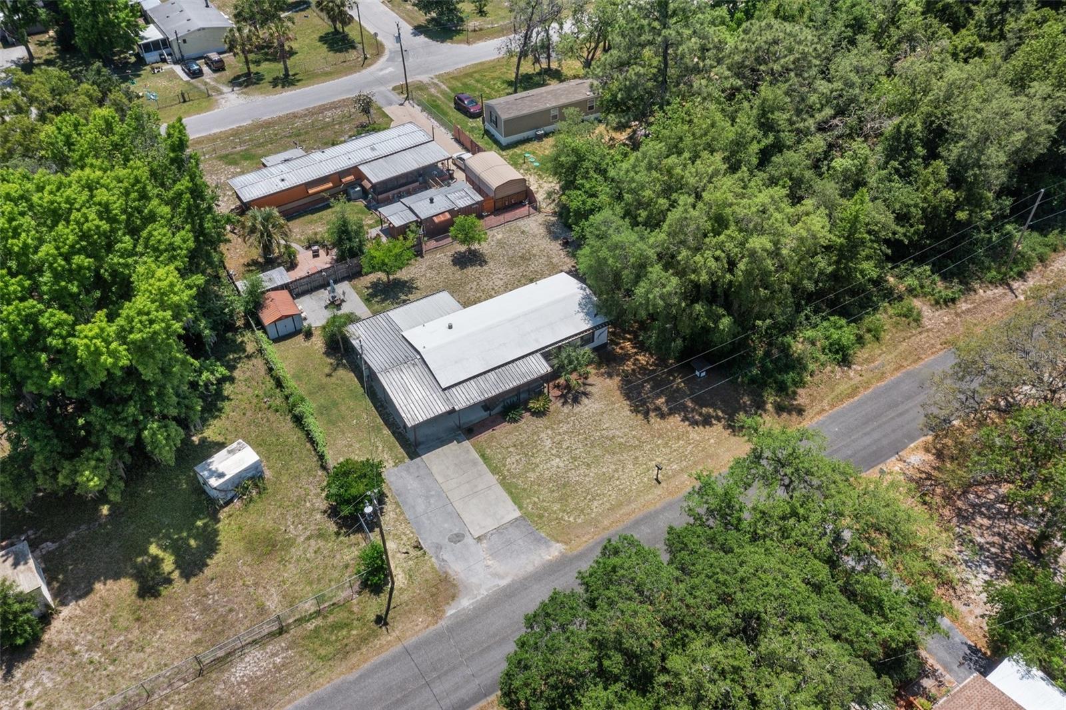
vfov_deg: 46.4
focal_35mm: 28
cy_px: 355
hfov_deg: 65.5
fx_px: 829
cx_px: 533
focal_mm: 10.26
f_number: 6.3
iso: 100
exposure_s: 1/400
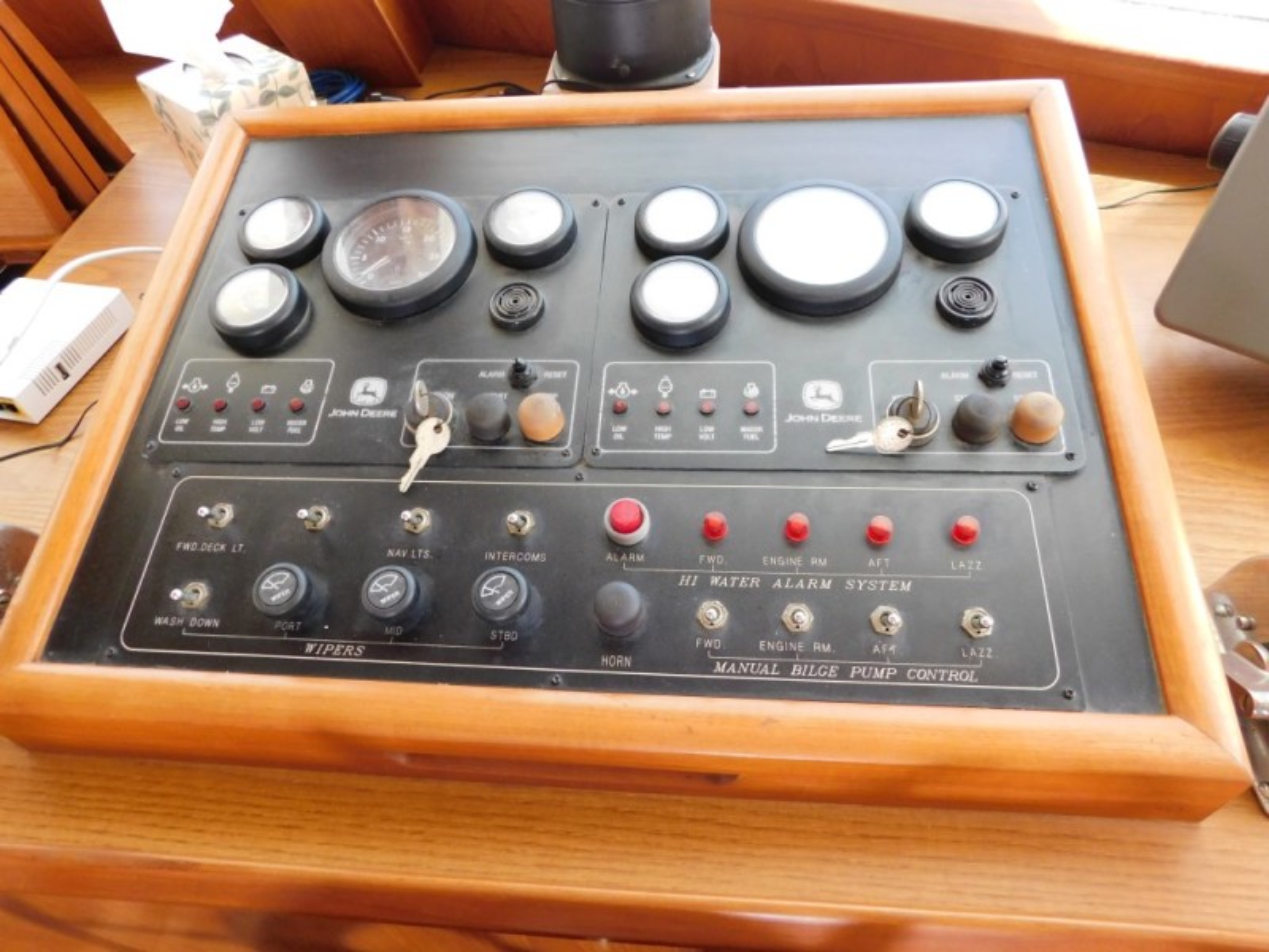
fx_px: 843
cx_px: 634
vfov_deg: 58.9
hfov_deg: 73.9
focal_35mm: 23
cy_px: 476
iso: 320
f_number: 3
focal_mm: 4
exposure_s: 1/30
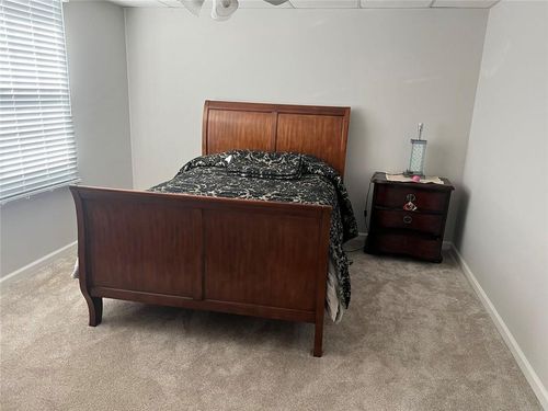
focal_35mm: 26
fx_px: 412
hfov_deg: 67.3
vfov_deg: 53.1
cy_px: 206
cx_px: 274
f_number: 1.5
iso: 100
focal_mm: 5.7
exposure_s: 1/60
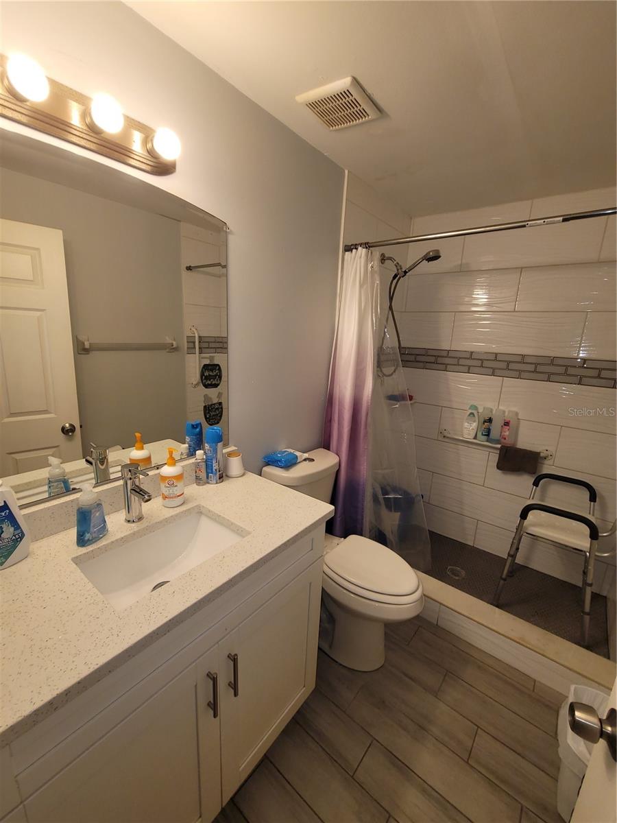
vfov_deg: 106.2
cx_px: 308
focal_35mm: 13
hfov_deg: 89.9
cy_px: 412
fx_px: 309
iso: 64
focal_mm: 2.2
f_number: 2.2
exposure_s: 1/60
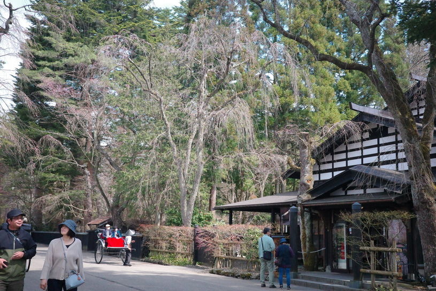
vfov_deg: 33.4
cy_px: 146
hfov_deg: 48.5
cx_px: 218
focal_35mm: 40
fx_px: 484
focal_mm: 26
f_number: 5.6
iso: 5000
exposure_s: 1/800
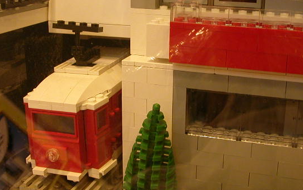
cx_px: 178
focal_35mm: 54
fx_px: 446
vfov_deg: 24.0
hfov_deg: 37.4
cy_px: 84
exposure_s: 1/27.3
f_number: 2.9
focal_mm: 6.6
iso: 214
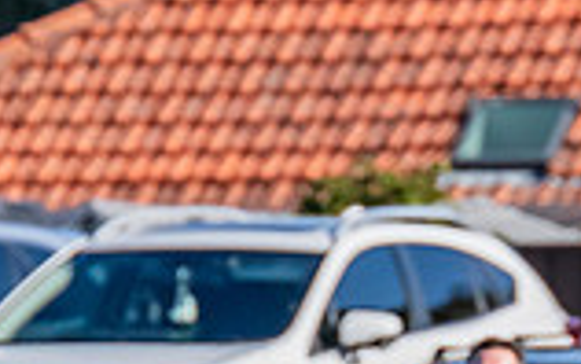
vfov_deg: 0.5
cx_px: 951
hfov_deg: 0.8
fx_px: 41040
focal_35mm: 2590
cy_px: 570
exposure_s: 1/1600
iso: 800
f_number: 9
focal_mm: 420
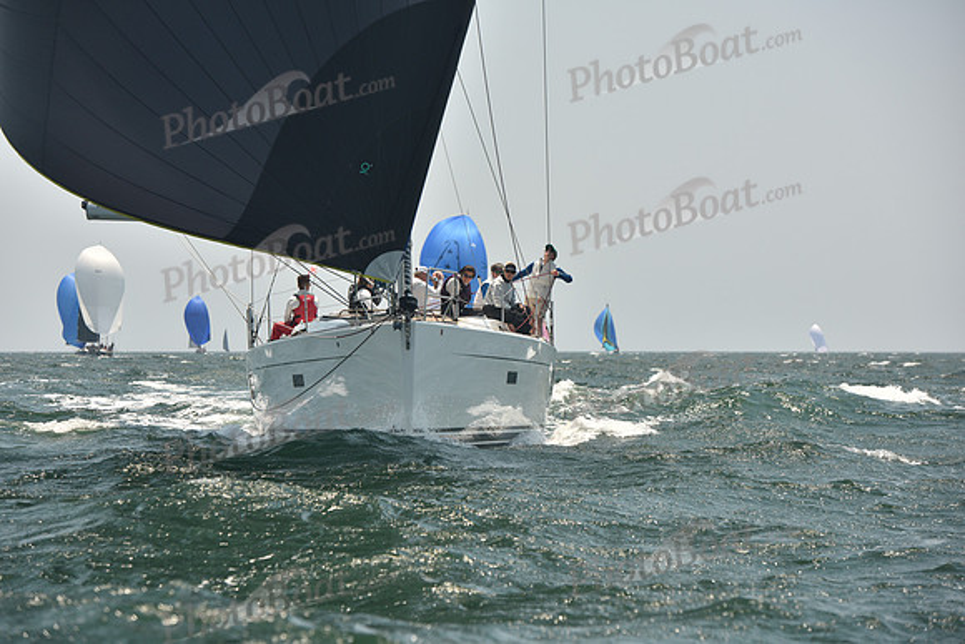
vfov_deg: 10.2
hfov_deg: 15.2
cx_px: 482
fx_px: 3619
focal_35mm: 135
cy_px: 322
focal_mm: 135
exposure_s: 1/640
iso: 250
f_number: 5.6
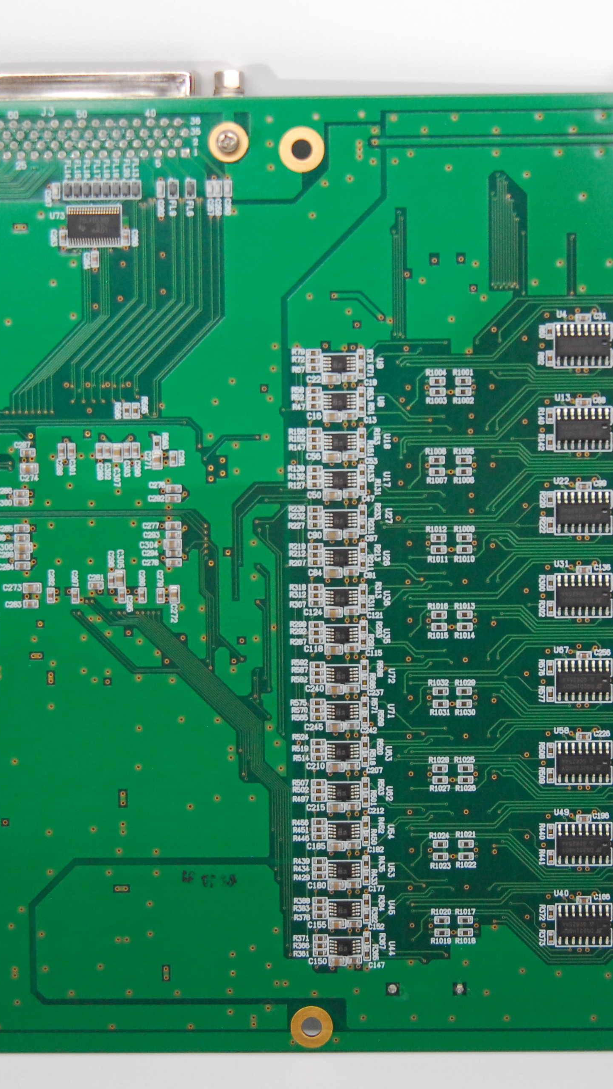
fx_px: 2600
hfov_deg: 13.4
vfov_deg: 23.7
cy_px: 541
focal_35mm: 90
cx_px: 326
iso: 800
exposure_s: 1/160
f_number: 3.2
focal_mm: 38
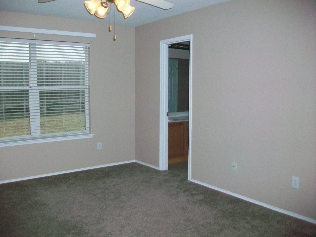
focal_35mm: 32
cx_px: 158
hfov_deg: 56.8
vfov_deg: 44.2
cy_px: 118
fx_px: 292
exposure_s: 1/500
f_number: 2.8
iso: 400
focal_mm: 5.7
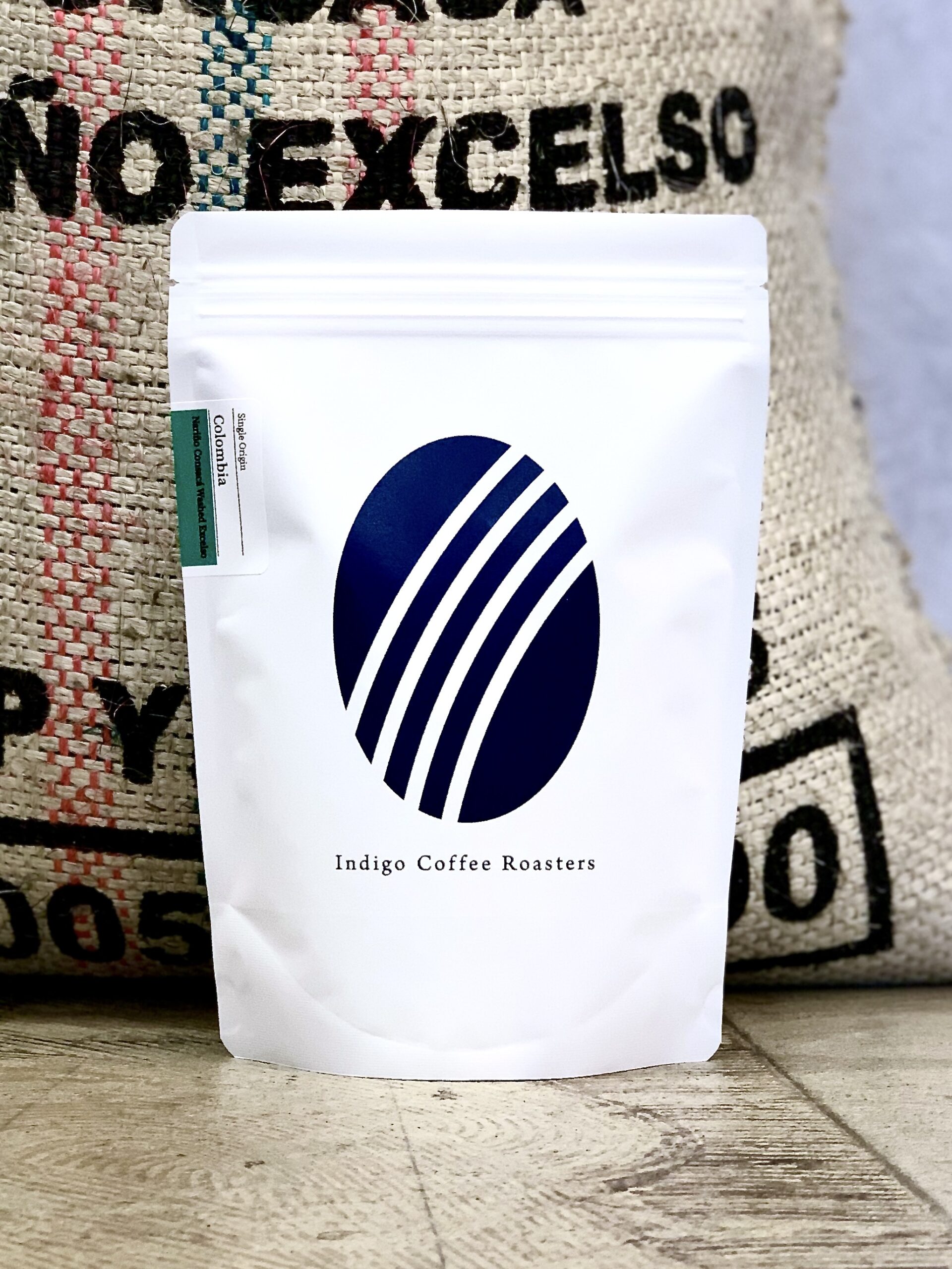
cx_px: 476
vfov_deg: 36.8
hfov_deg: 28.0
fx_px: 1907
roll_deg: -0.1
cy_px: 634
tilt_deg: +1.5
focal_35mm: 52
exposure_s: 1/86
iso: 125
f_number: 2.4
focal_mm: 6
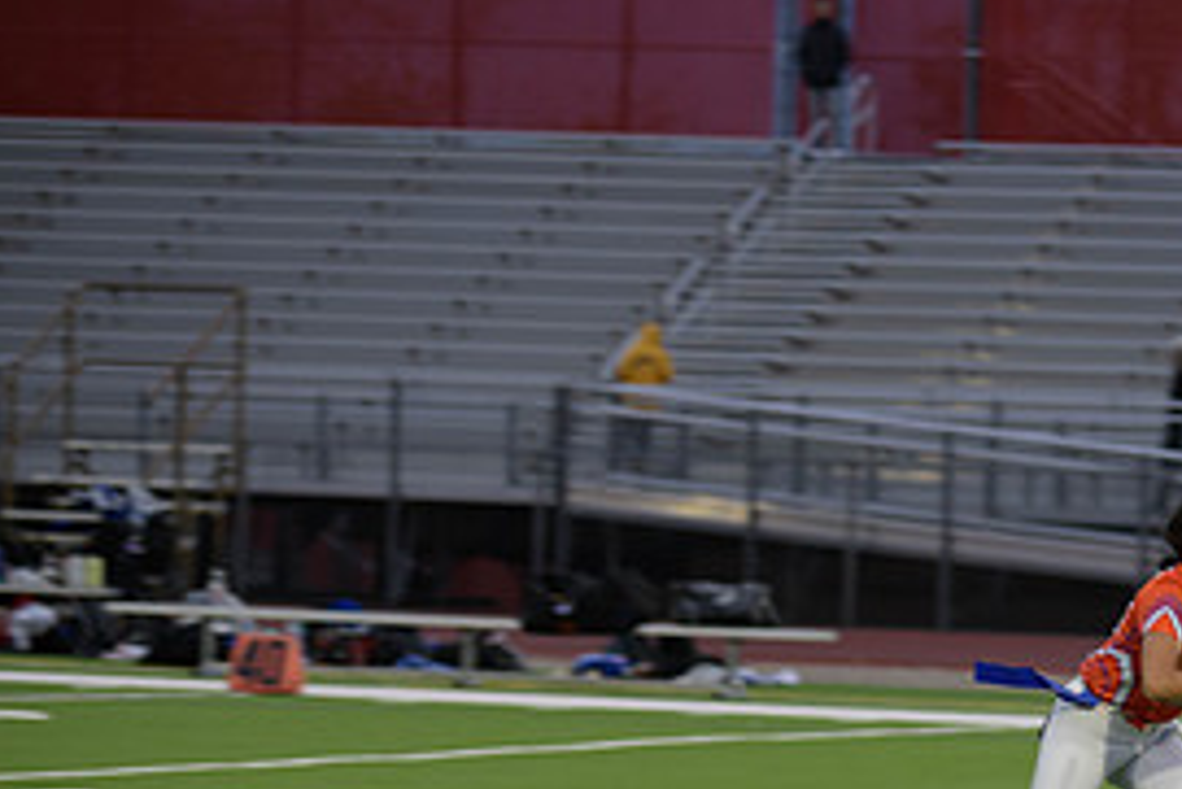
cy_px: 800
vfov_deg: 5.3
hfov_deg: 7.9
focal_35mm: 261
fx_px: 8574
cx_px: 1103
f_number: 2.8
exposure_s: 1/200
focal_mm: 122
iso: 360
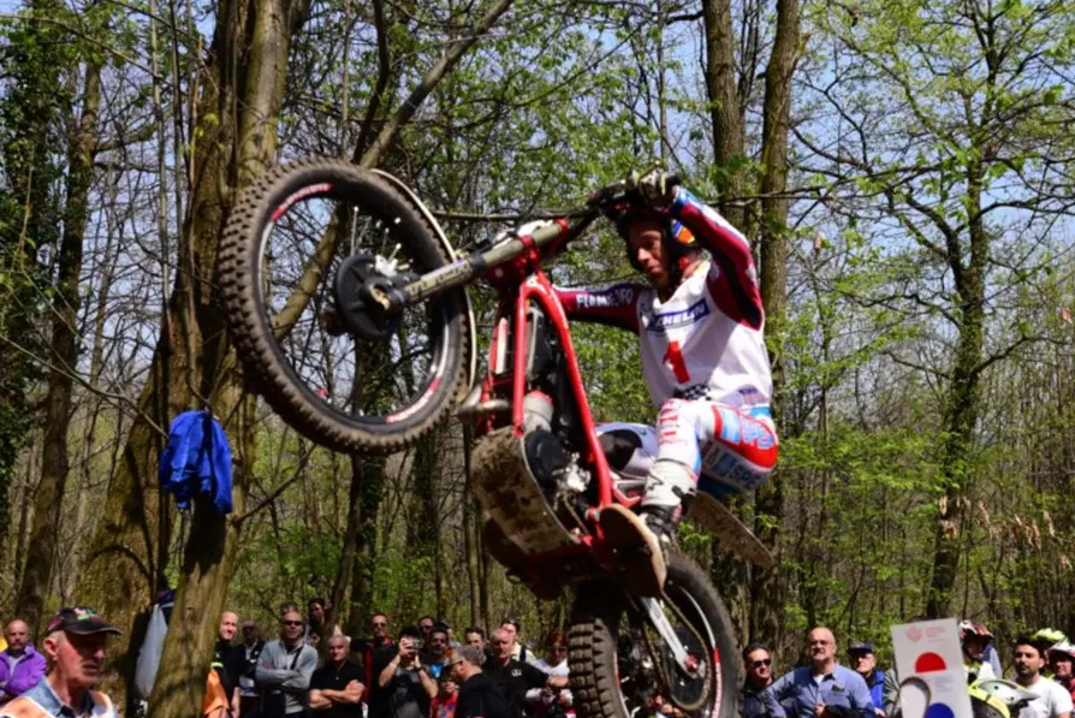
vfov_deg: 28.6
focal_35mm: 47
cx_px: 494
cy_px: 452
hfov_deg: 41.9
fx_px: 1404
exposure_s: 1/4000
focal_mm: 35
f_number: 4.5
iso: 640
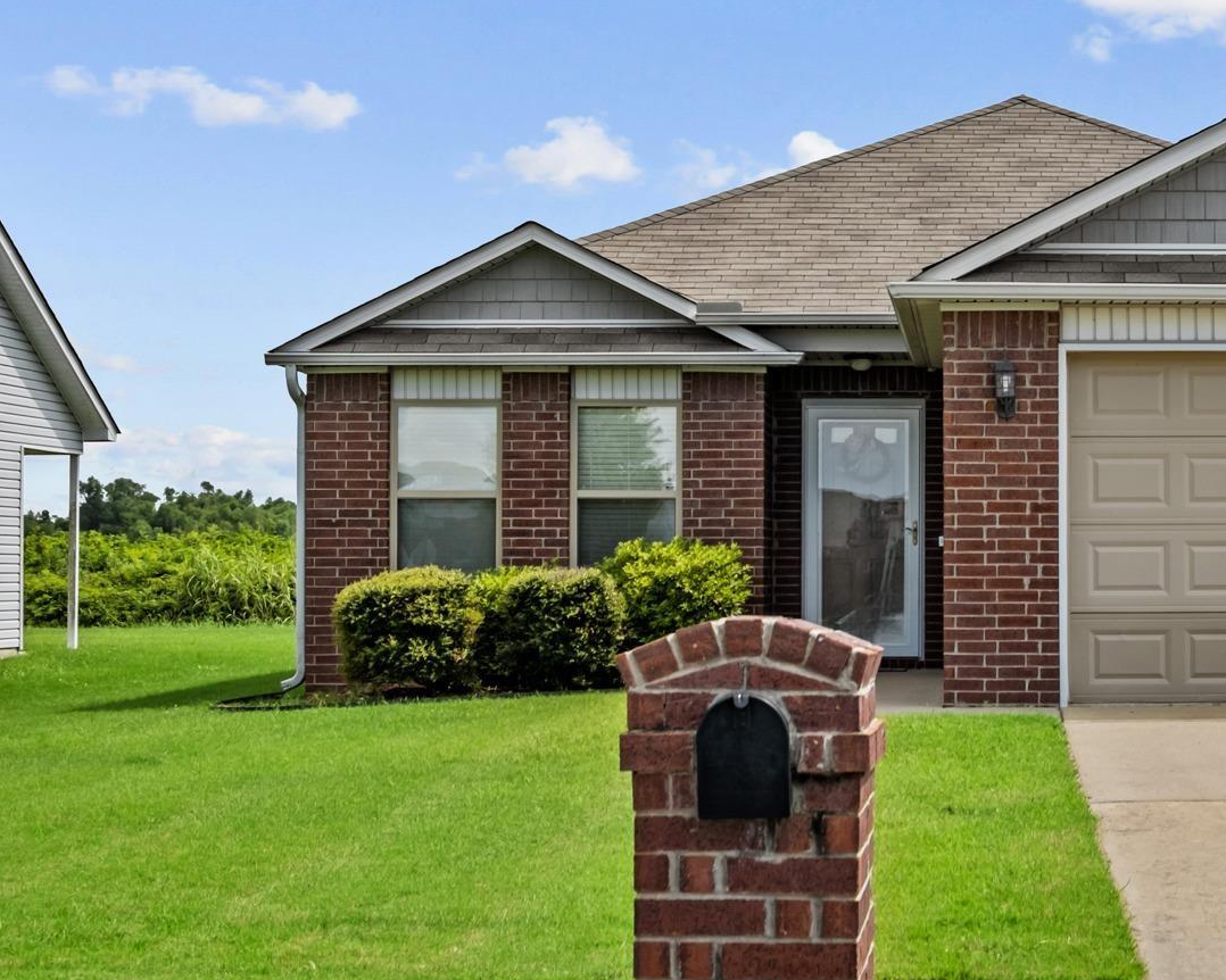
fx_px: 2685
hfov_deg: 25.1
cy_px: 501
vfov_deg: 20.7
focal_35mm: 74
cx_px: 1057
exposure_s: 1/200
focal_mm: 22.9
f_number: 8
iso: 200
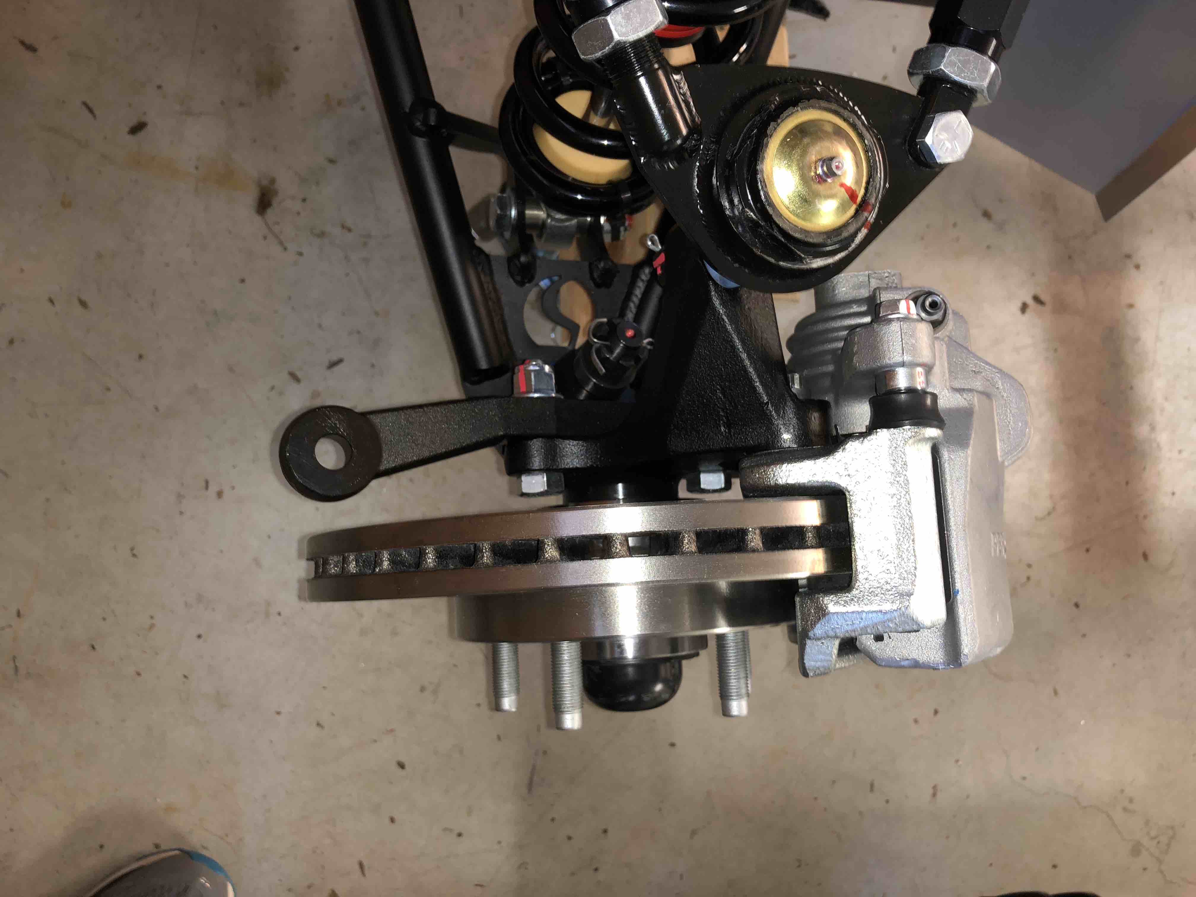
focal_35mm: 28
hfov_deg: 63.4
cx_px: 598
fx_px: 967
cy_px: 448
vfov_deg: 49.7
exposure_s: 1/4
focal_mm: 4
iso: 50
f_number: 1.8
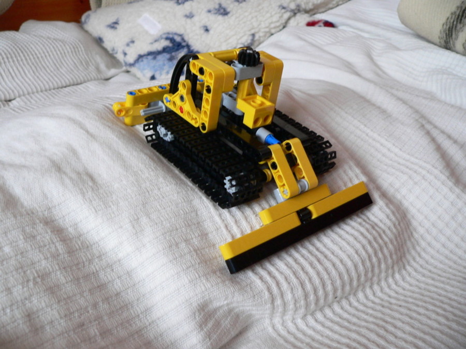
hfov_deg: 51.4
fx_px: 485
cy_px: 174
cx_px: 233
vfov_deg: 39.7
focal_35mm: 36
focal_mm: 6
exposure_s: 1/4
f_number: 2.8
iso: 200
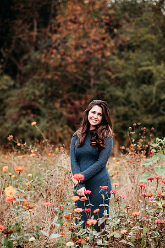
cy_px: 124
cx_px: 82
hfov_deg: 16.1
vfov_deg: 23.9
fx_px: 584
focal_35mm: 85
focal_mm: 85
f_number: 2.2
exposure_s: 1/500
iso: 100
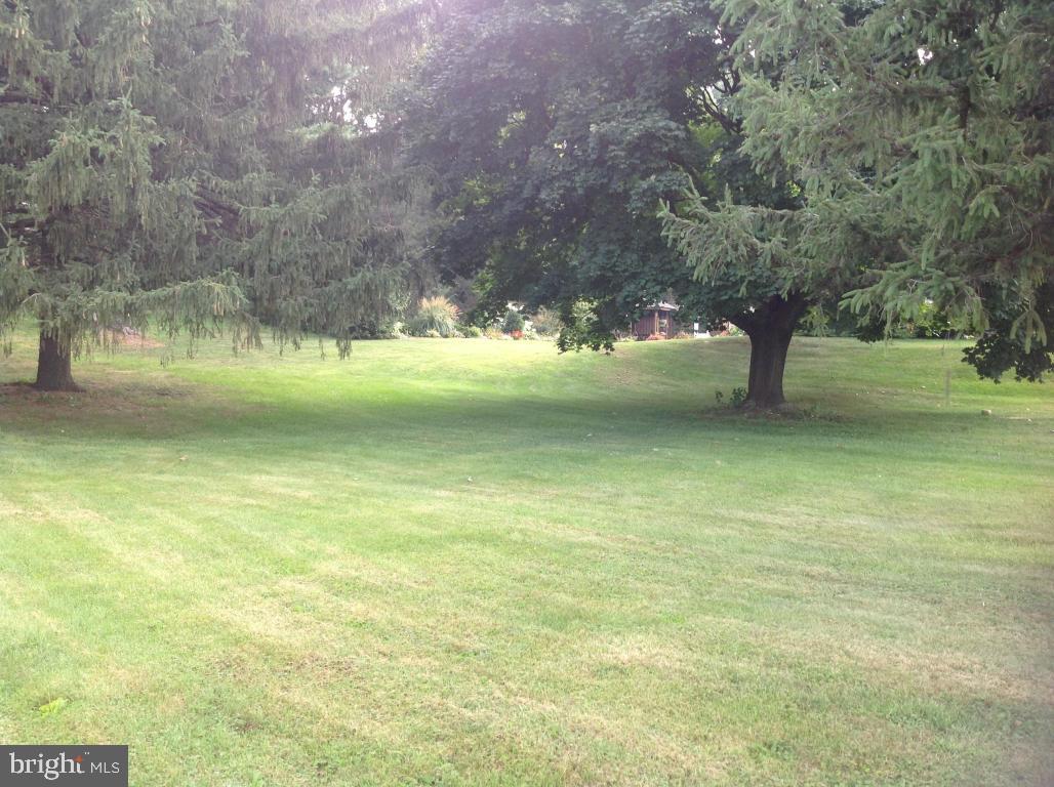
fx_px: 1064
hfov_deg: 52.7
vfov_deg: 40.6
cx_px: 527
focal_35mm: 35
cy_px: 394
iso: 50
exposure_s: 1/149
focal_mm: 4.28
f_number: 2.4
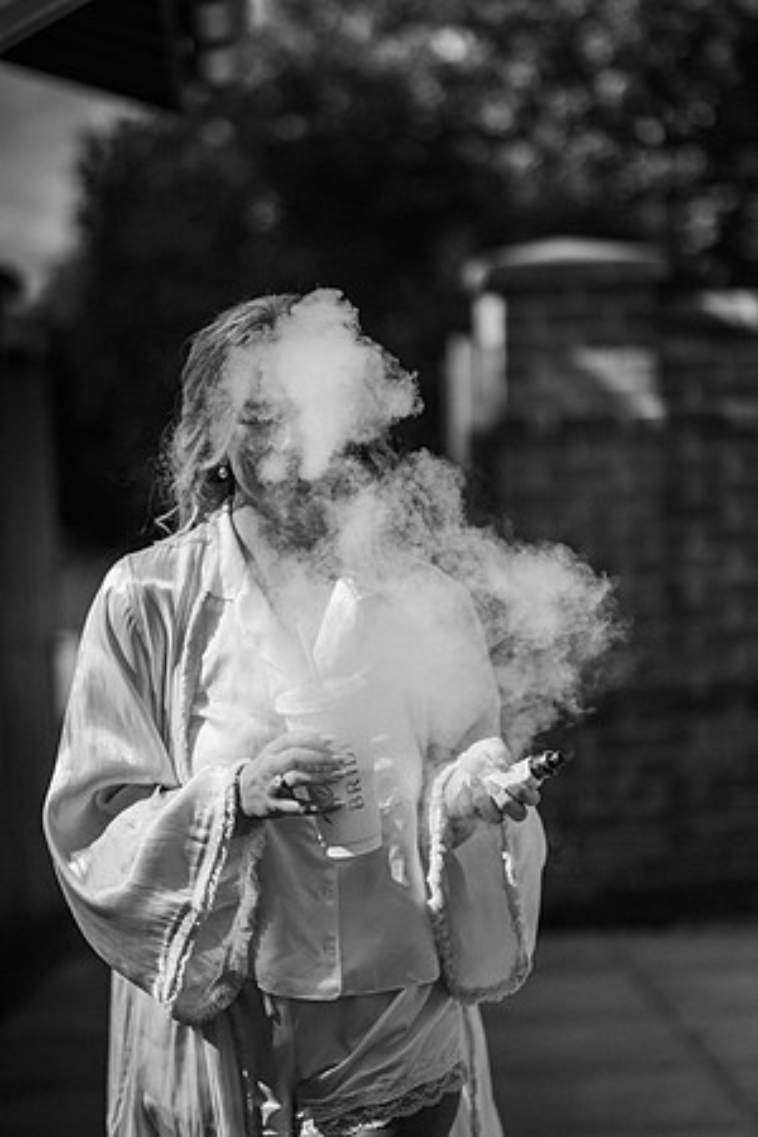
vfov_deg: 23.9
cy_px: 568
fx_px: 2684
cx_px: 379
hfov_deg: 16.1
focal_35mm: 85
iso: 100
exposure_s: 1/8000
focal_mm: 85
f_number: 2
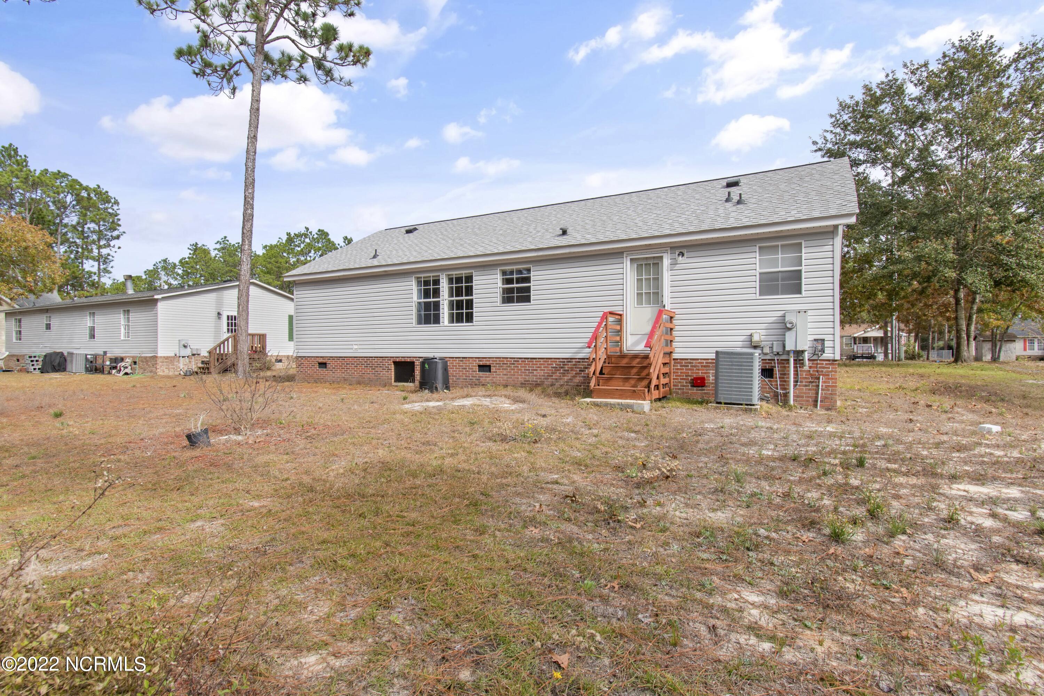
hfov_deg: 90.0
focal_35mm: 18
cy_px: 348
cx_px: 522
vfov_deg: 67.4
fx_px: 522
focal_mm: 12
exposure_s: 1/250
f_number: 8
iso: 100
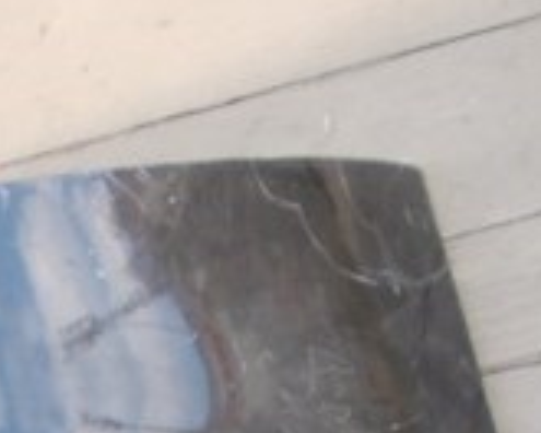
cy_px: 781
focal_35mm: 106
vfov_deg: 13.1
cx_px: -384
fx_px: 1697
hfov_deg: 15.8
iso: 80
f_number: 2.7
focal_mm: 4
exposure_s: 1/80
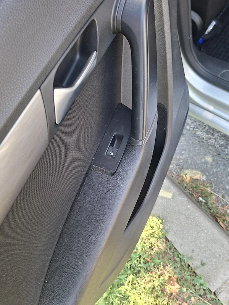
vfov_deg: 73.9
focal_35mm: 23
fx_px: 203
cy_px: 152
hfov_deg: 58.9
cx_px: 114
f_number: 1.8
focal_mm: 5.54
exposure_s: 1/100
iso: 50
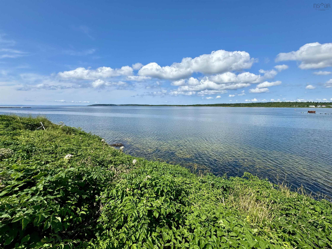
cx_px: 166
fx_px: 134
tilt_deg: -6.9
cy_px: 124
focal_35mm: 14
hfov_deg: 102.1
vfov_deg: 85.7
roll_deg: +0.4
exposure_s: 1/2584
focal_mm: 2.22
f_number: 2.2
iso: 50
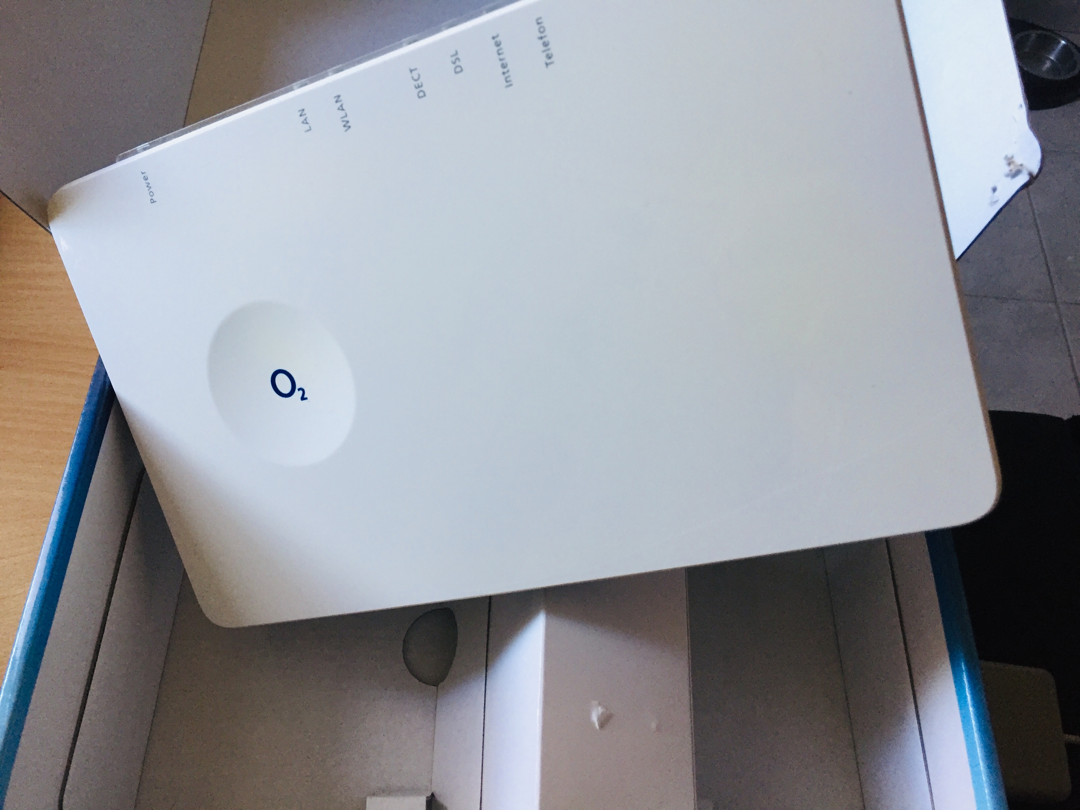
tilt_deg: -61.4
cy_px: 405
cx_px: 540
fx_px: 905
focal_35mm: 29
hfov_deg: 61.7
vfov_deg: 48.2
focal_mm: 4.15
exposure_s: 1/33
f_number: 2.2
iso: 80
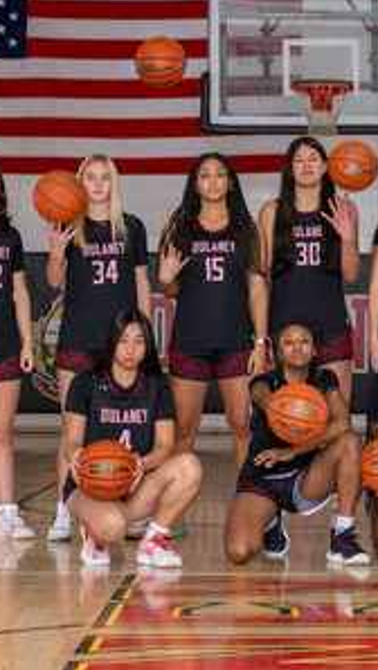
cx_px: 335
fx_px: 1975
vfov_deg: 19.3
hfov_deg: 10.9
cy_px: 334
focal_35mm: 111
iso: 200
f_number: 5
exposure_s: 1/100
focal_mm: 70
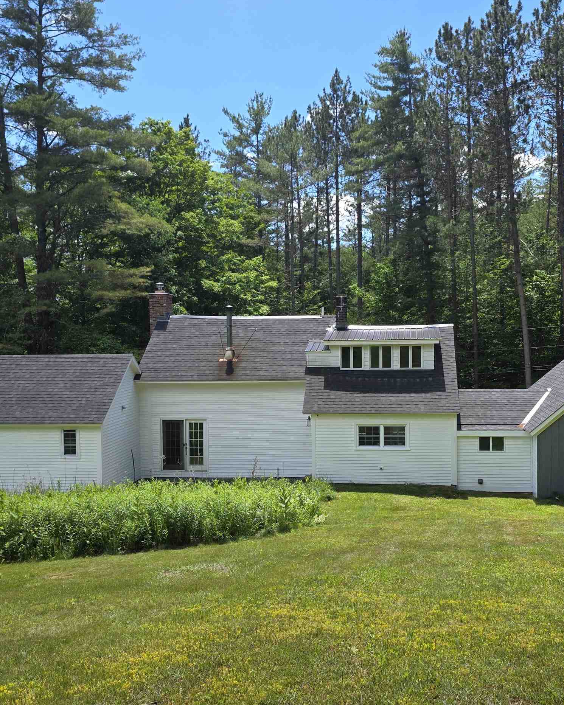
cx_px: 309
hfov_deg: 40.1
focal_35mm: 37
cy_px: 379
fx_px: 772
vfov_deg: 49.0
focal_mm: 6.3
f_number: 1.7
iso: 80
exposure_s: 1/2216
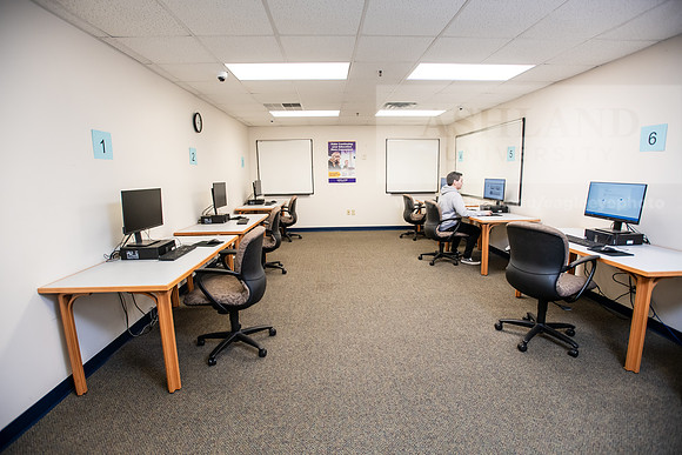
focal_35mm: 17
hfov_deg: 93.3
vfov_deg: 70.5
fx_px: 322
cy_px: 228
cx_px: 341
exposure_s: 1/160
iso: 800
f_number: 4
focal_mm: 17
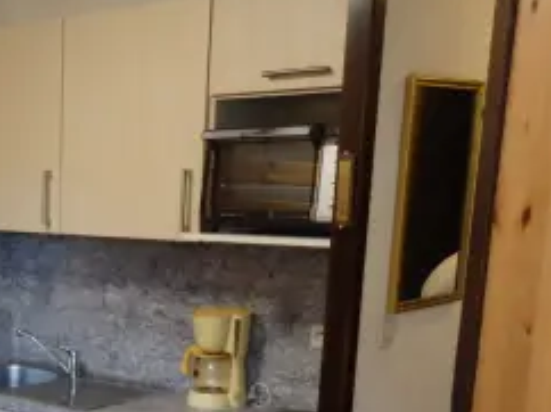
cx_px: -34
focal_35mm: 62
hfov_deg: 28.7
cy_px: 417
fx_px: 986
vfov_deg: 22.6
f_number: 3
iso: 250
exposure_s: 1/30
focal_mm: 4.5
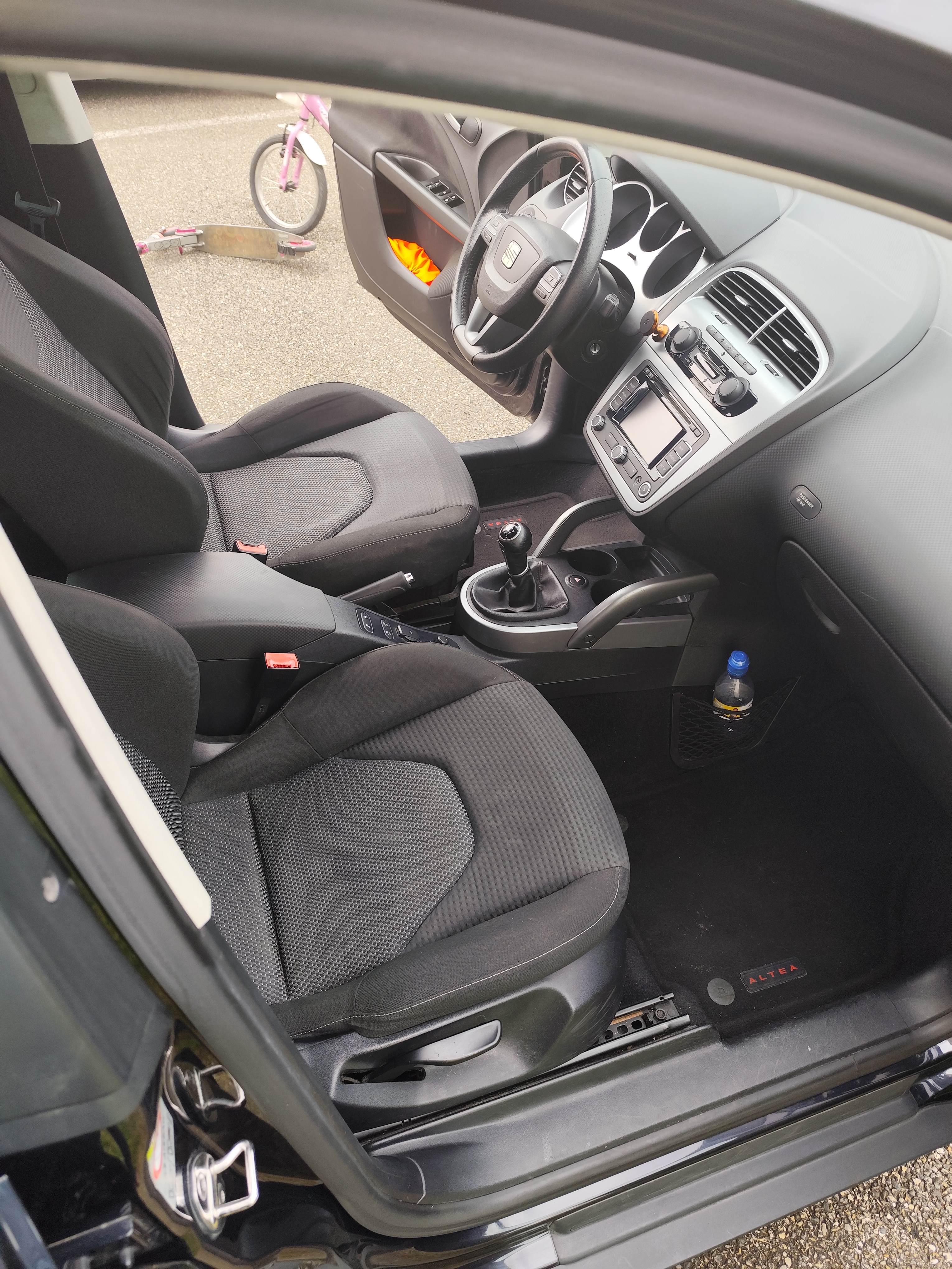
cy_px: 634
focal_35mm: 23
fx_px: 843
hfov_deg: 58.9
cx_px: 476
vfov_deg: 73.9
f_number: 1.65
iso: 100
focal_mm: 6.19
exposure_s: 1/100
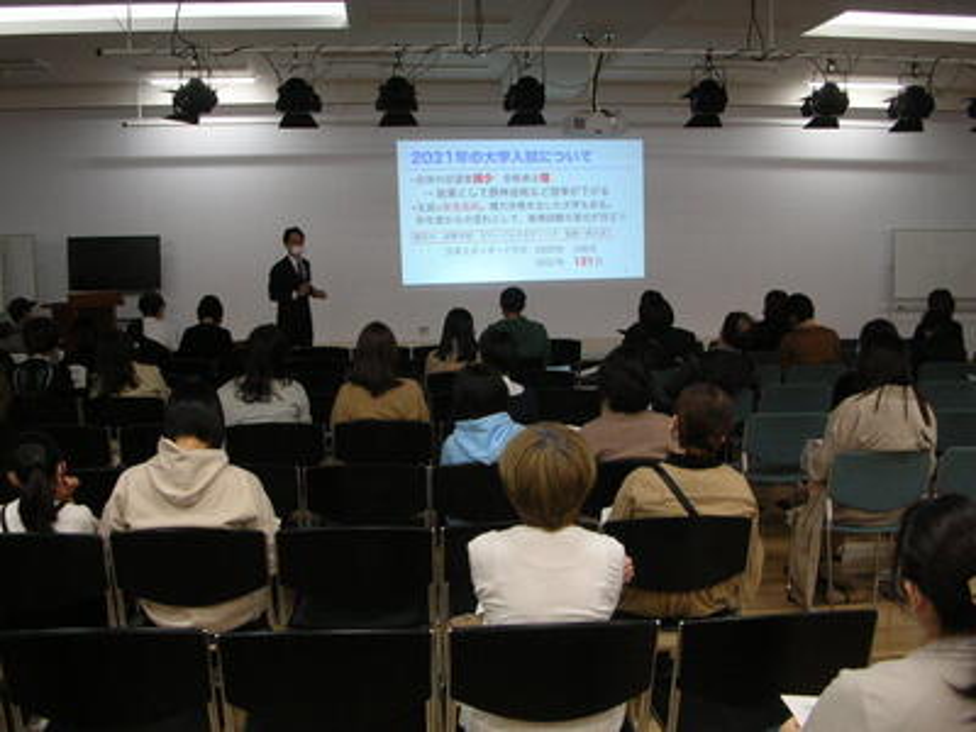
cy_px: 366
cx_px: 488
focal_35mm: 40
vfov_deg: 36.0
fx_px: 1128
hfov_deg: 46.8
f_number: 3
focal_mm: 6.6
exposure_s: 1/12.4
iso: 50
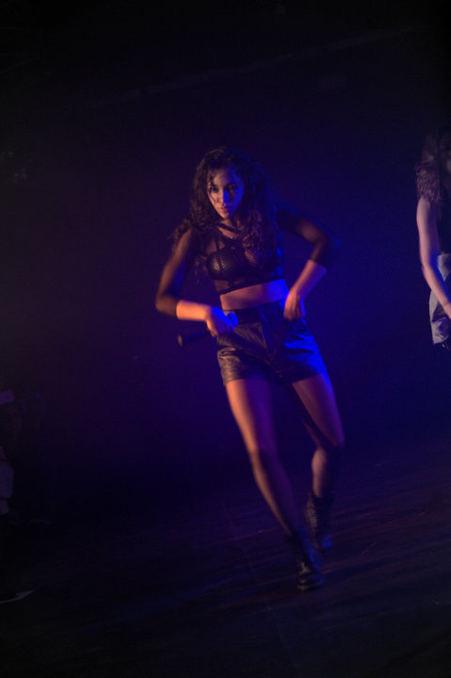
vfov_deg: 27.0
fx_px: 1411
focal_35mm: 75
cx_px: 226
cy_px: 339
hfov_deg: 18.2
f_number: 2.8
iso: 800
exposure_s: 1/60
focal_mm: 50
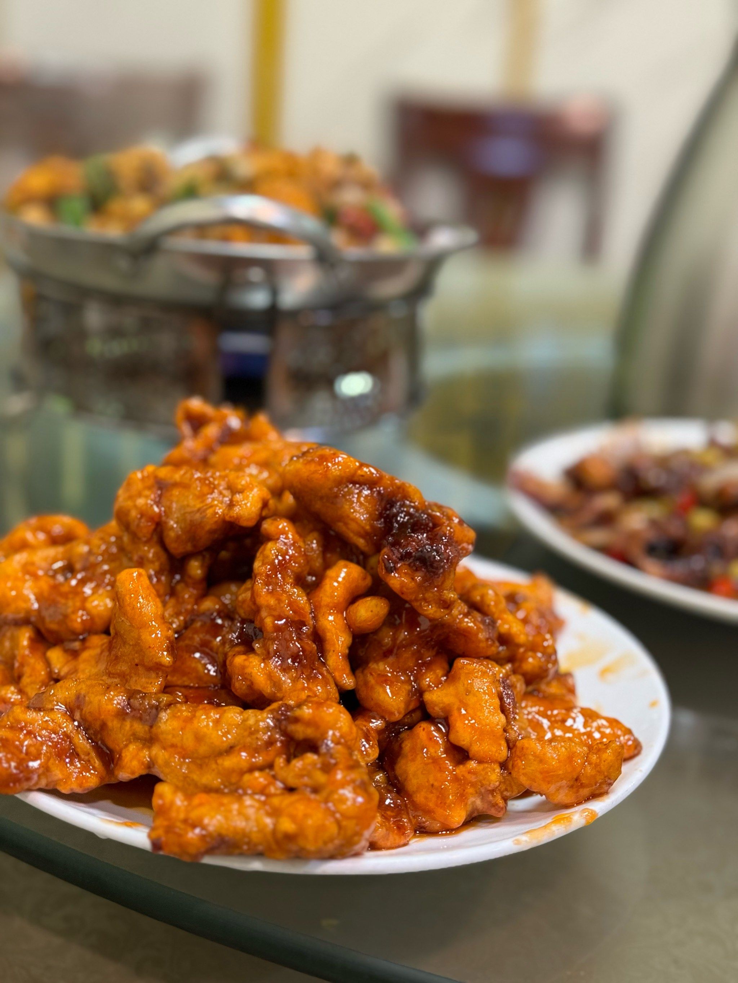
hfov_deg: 30.3
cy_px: 492
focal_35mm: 48
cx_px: 369
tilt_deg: -19.6
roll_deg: -5.3
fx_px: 1364
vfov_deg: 39.7
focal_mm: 6.86
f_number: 1.78
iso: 250
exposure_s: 1/33
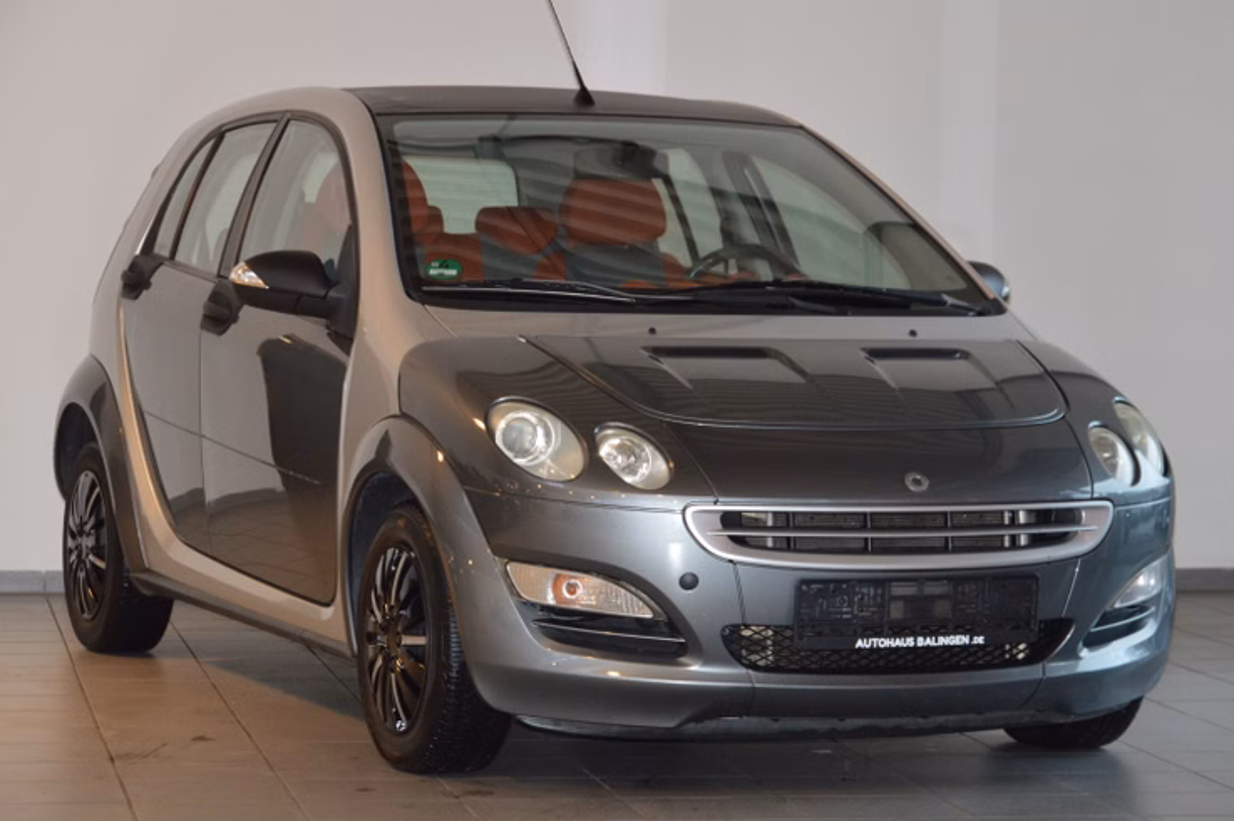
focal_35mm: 114
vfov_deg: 12.0
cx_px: 631
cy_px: 410
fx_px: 3904
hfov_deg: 18.0
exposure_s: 1/60
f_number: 5.3
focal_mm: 70
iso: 1100
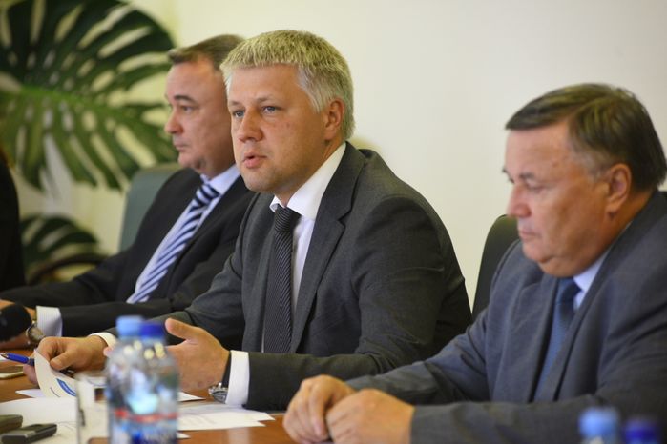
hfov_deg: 11.1
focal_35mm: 185
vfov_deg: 7.4
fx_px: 3427
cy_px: 222
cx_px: 334
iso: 2500
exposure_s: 1/125
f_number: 4.5
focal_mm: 185
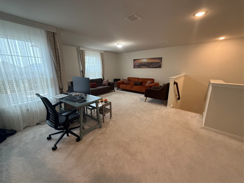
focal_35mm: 14
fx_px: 99
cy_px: 92
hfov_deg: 102.1
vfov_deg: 85.7
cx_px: 122
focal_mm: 2.22
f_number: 2.2
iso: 400
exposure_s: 1/120
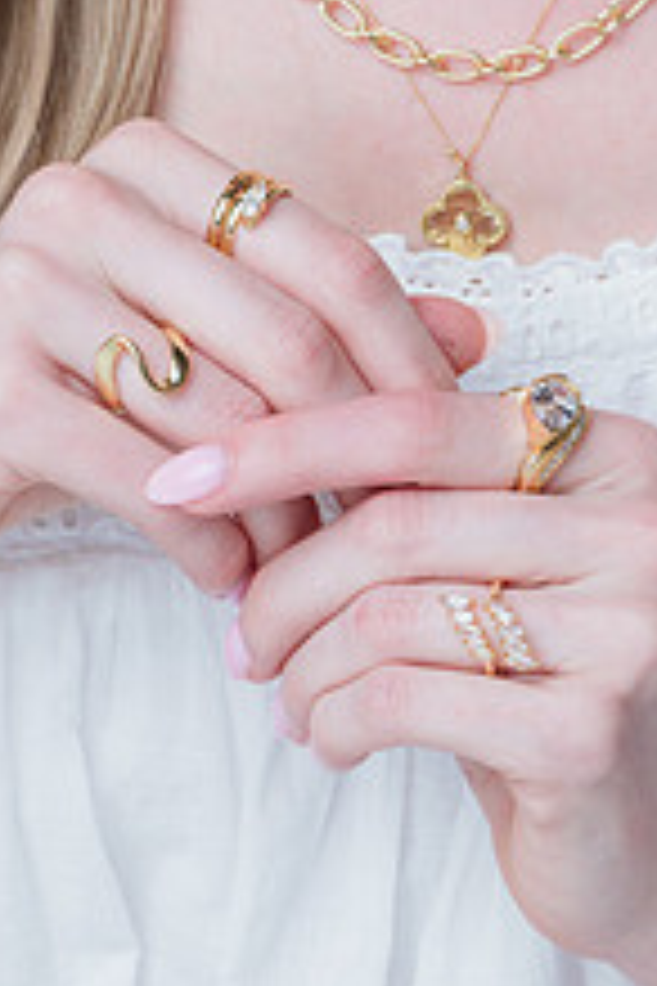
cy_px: 36
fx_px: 5913
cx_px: 374
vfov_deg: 9.5
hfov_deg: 6.4
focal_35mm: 216
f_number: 16
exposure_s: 1/160
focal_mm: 105
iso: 200
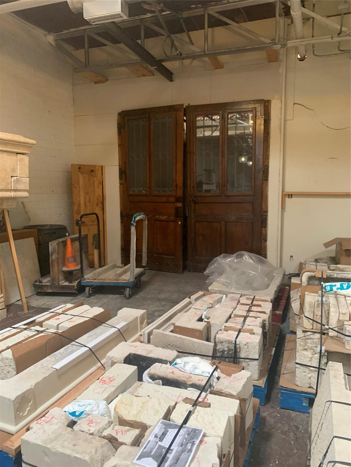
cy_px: 234
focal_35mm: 26
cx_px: 176
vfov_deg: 67.3
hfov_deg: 53.1
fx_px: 352
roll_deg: -0.5
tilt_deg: -6.3
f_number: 1.8
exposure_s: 1/60
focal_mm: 4.25
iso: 250
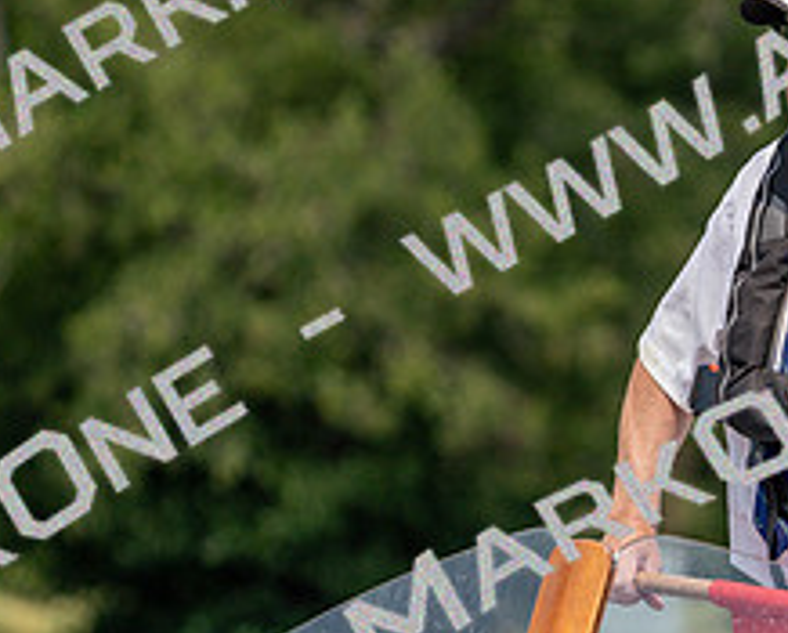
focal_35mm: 636
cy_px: 306
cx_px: 849
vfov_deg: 2.4
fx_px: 14853
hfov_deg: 3.0
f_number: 5.6
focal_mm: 255
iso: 320
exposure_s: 1/1600
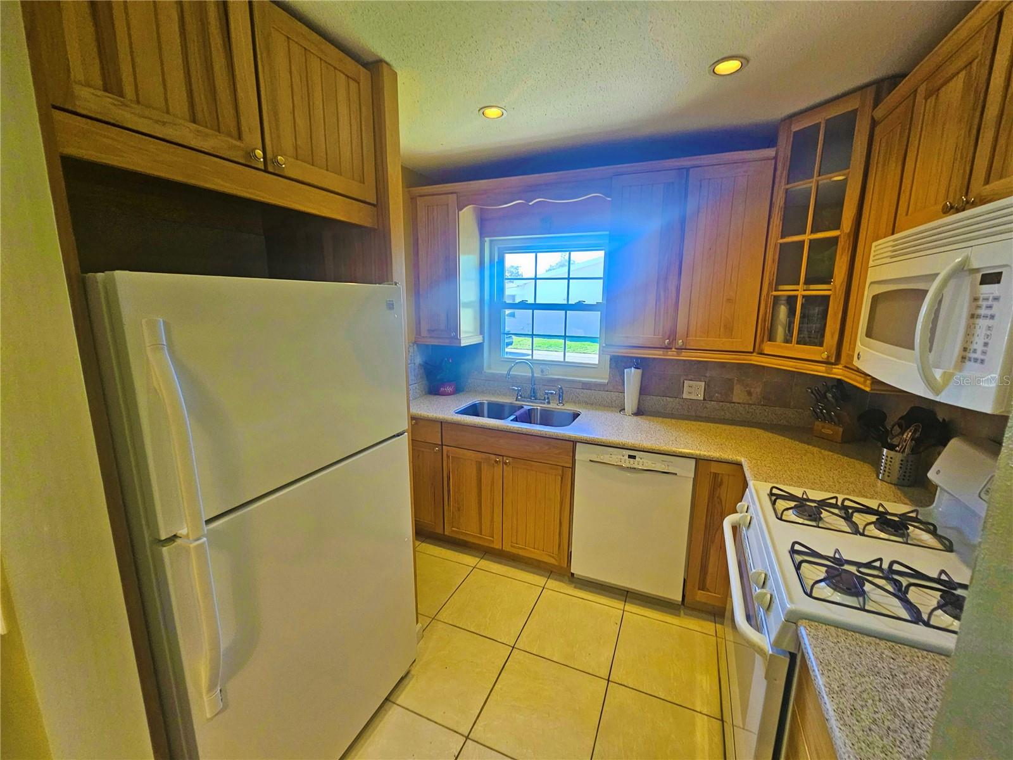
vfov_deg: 89.9
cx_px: 506
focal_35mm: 13
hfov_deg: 106.2
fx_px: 380
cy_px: 380
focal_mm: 2.2
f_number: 2.2
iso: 160
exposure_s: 1/60
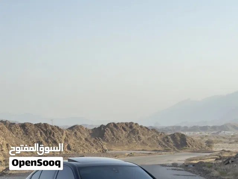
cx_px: 119
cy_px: 90
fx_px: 330
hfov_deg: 39.7
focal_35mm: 48
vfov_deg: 30.3
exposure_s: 1/888
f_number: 1.78
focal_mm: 6.76
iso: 64
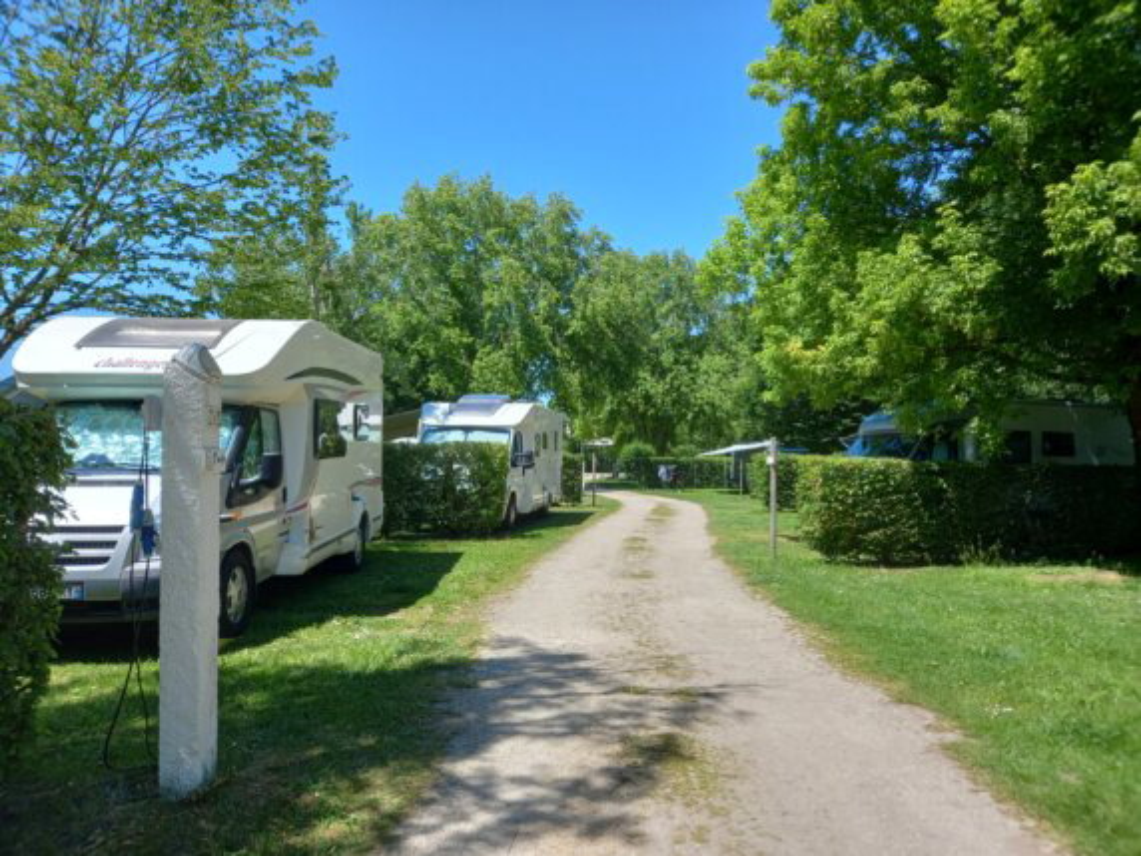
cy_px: 428
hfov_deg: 69.4
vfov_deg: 54.9
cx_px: 570
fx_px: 824
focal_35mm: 25
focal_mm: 4.6
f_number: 2
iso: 25
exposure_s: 1/448
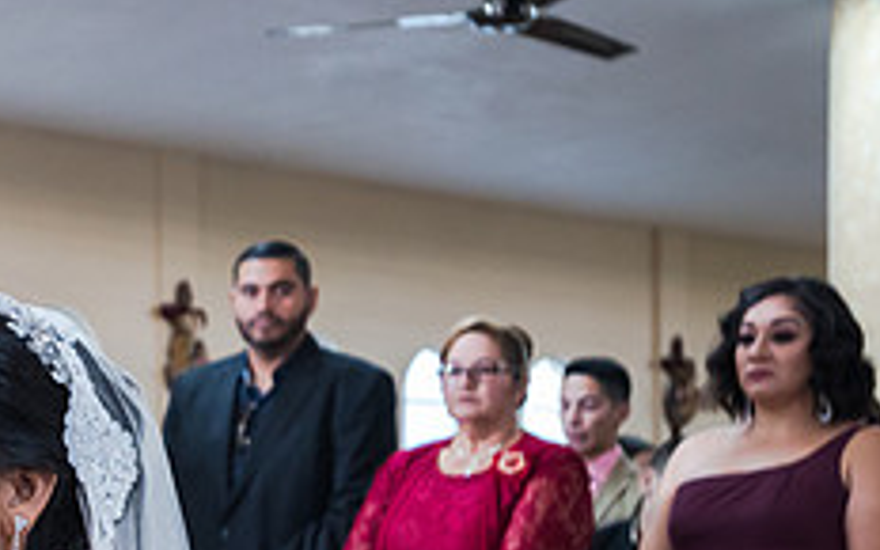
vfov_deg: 13.1
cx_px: -188
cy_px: 491
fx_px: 2374
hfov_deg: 19.7
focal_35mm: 99
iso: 1600
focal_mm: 35
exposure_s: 1/80
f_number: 2.8
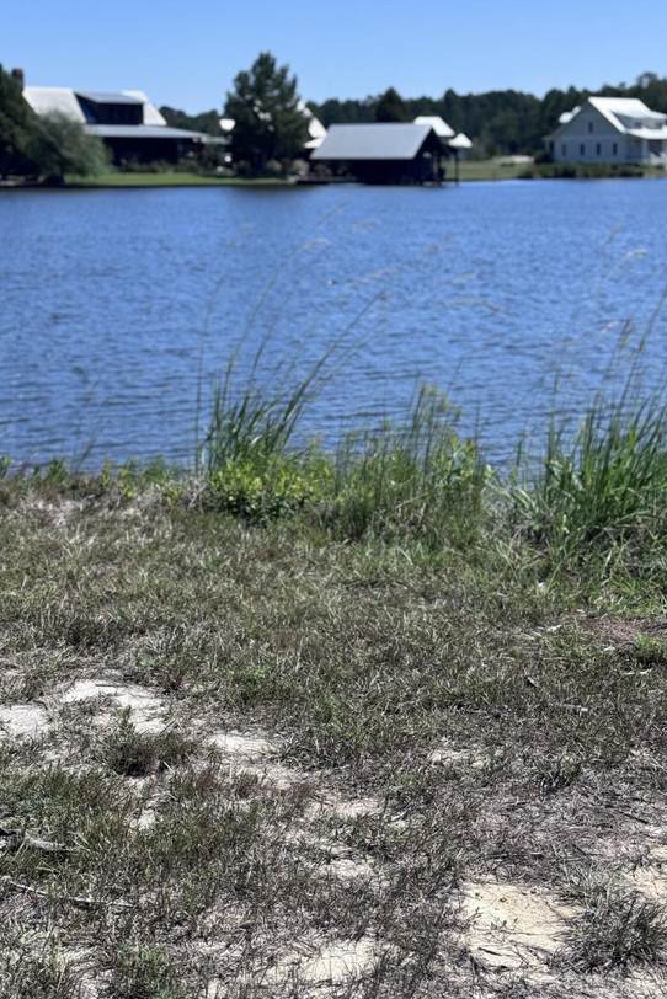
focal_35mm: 59
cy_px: 450
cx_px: 364
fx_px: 1638
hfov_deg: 23.0
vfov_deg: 33.9
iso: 64
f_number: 1.78
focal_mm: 6.76
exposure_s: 1/4608
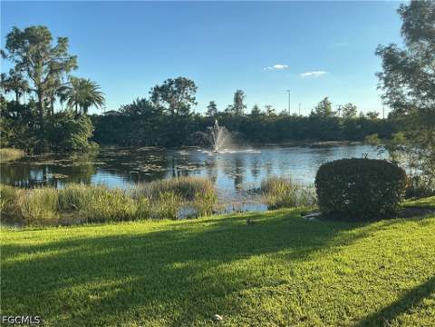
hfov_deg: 61.7
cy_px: 164
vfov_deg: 48.2
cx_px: 218
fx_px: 364
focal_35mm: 29
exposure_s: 1/1377
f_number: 1.8
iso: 25
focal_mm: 3
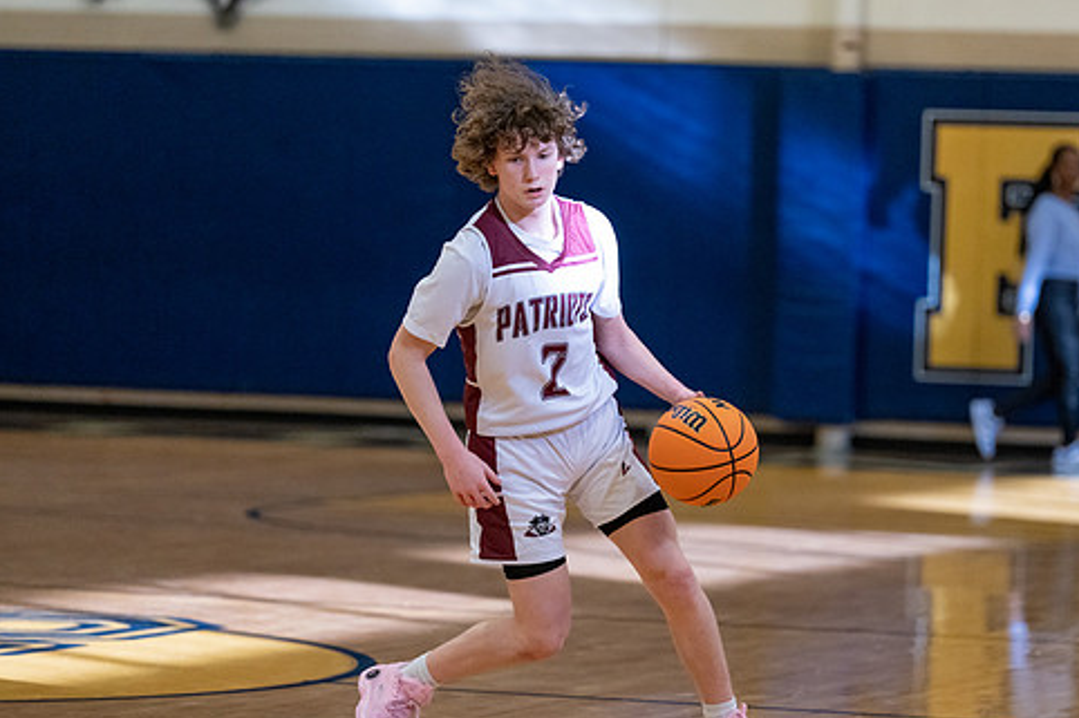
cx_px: 627
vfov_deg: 6.5
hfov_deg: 9.8
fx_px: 6322
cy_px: 355
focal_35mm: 211
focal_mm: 163
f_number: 2.8
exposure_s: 1/1000
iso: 4000
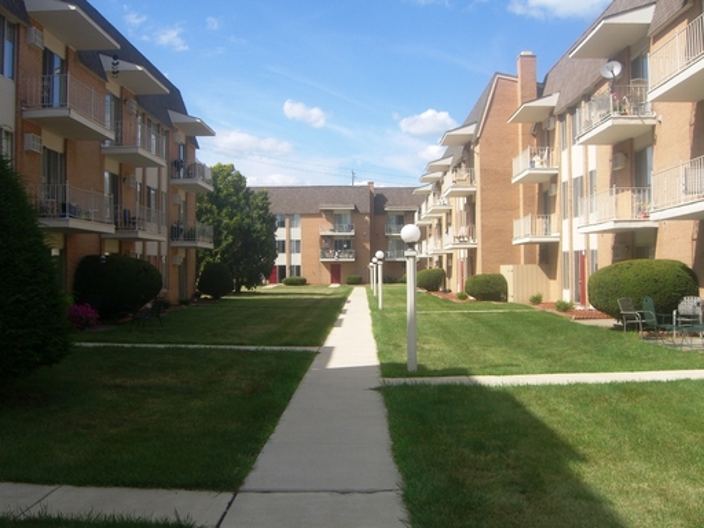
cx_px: 352
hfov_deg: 49.0
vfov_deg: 37.7
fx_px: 773
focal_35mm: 38
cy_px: 264
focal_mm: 7.9
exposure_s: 1/160
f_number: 8
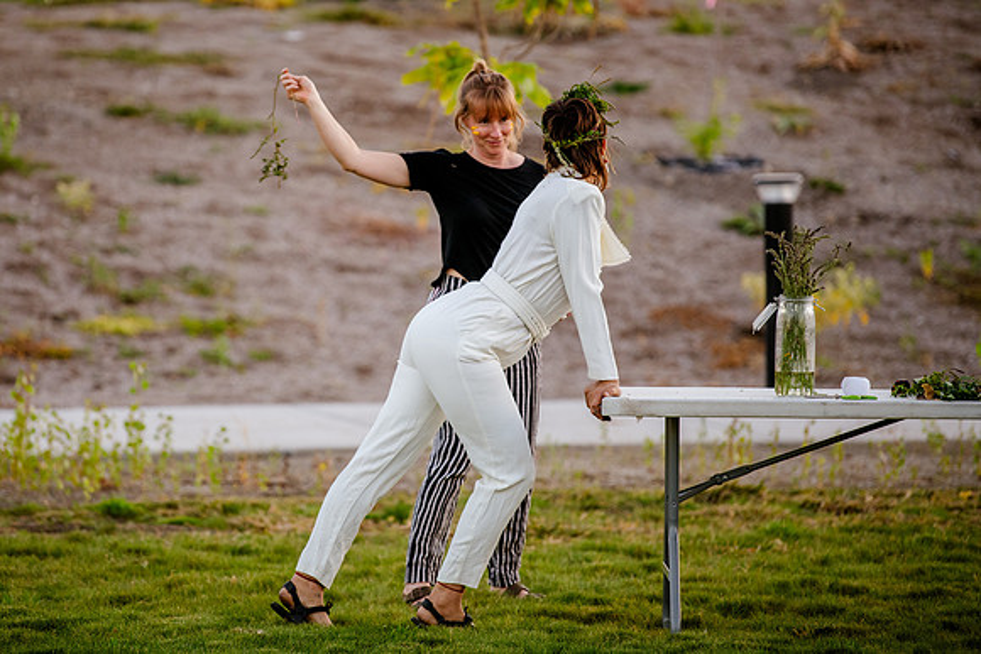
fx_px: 6339
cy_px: 266
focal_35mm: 233
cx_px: 380
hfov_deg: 8.8
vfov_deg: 5.9
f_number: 2.8
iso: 400
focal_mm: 185
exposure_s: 1/320
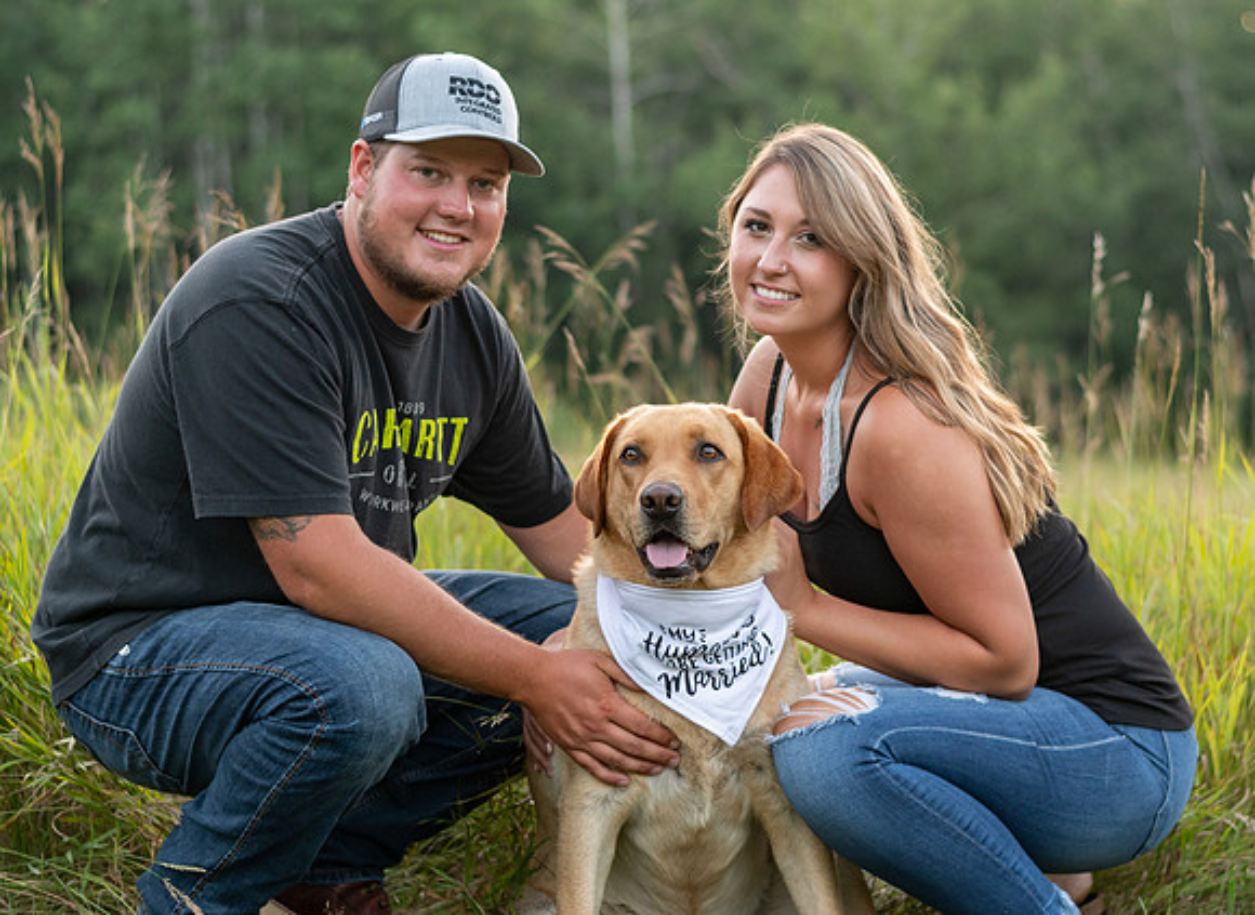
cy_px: 458
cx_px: 687
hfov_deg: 24.7
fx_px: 2860
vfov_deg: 18.2
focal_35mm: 80
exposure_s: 1/500
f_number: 2.2
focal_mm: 50
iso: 320
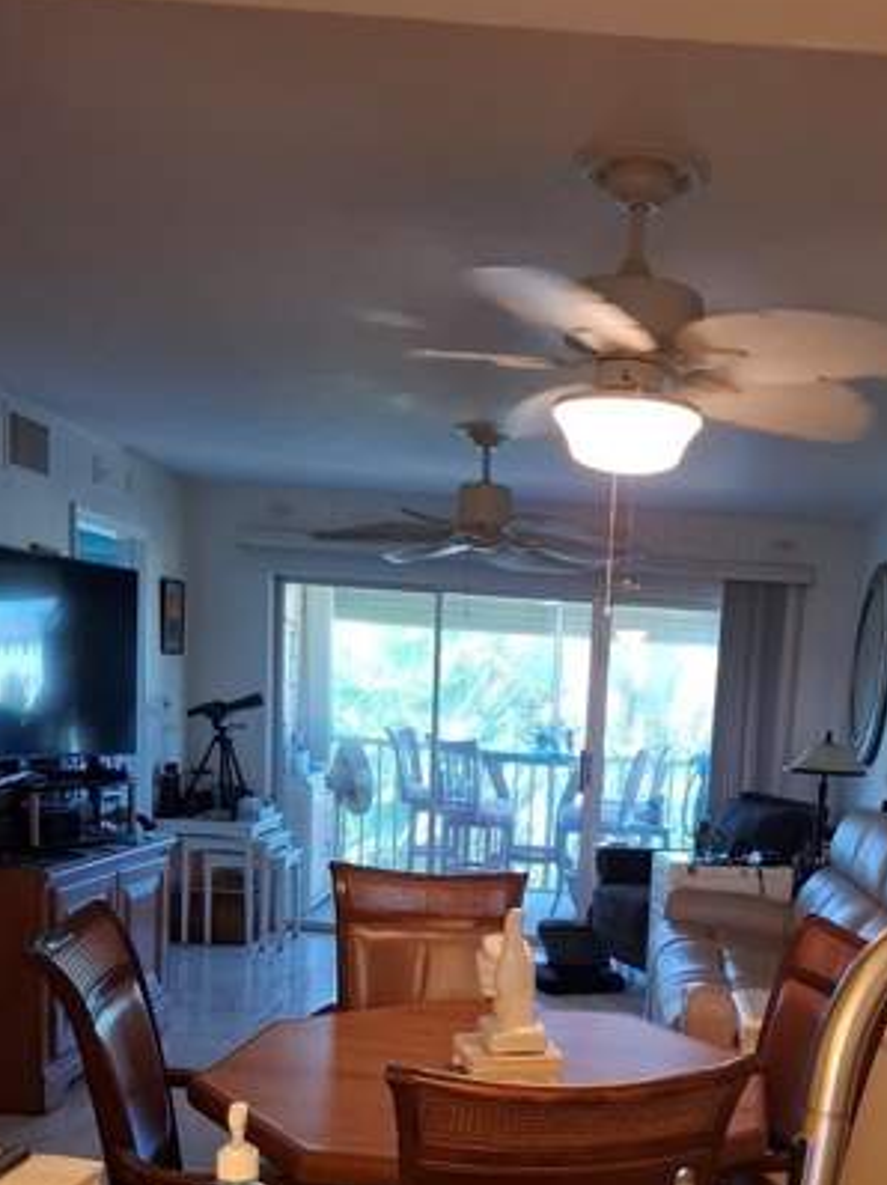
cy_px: 917
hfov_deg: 37.9
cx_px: 640
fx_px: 1265
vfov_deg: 47.9
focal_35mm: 37
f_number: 1.8
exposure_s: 1/60
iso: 200
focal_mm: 5.54
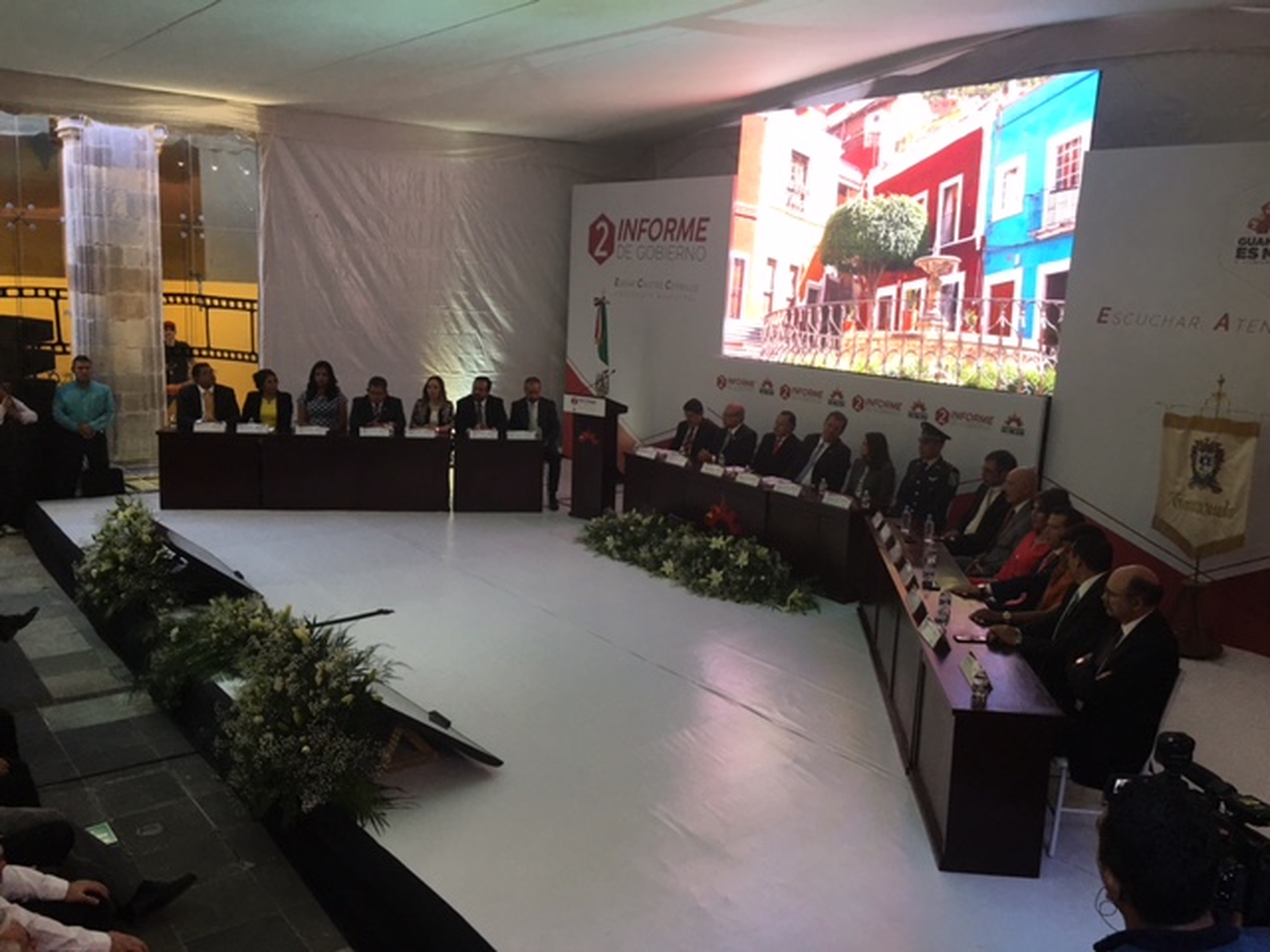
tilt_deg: -9.9
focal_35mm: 29
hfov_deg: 61.7
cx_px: 635
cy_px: 476
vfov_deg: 48.2
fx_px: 1064
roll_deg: -3.3
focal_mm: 4.15
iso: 40
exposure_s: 1/30
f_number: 2.2
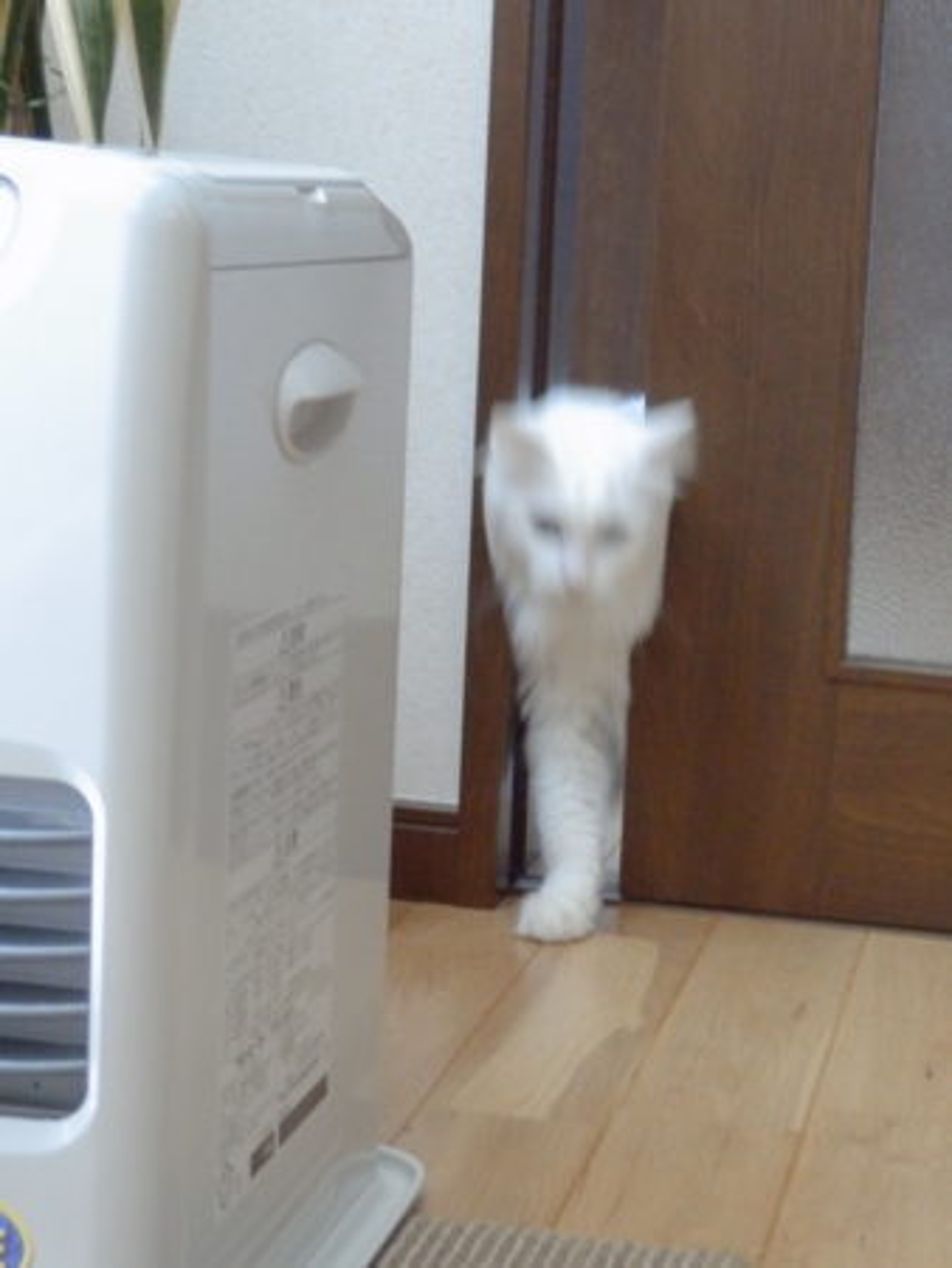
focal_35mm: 66
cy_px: 634
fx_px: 2418
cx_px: 476
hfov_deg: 22.3
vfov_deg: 29.4
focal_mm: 11.9
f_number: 4.4
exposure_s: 1/13
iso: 1600
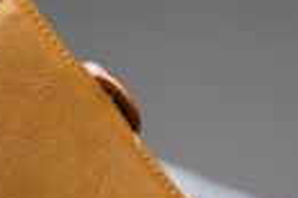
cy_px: 152
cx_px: 20
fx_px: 1887
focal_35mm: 228
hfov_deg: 9.0
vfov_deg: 6.0
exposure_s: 1/200
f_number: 2.8
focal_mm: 75
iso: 1600
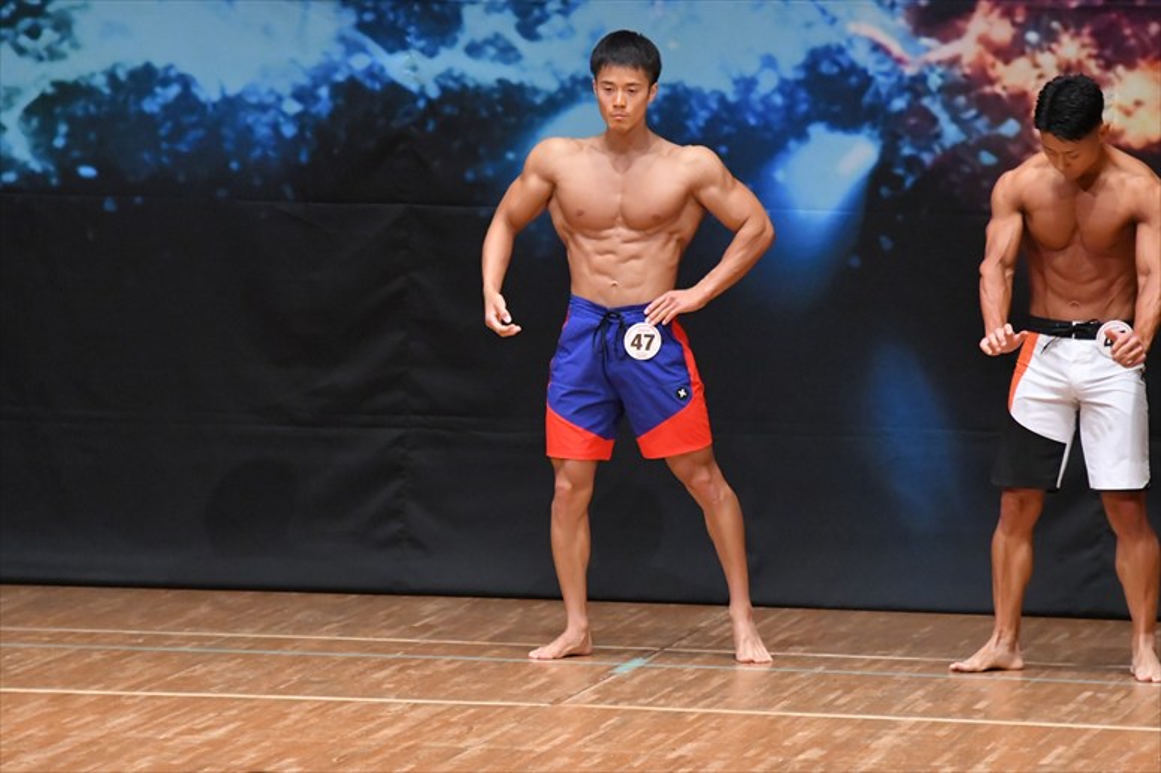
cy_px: 386
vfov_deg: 4.6
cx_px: 580
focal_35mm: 300
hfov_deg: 6.9
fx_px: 9670
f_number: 5.6
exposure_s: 1/400
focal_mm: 200
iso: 8000
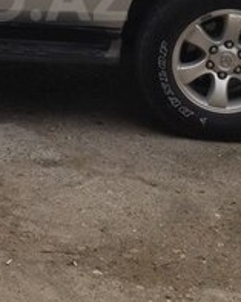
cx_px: -29
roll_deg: +0.4
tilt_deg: -10.5
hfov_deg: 13.9
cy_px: -2
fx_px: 965
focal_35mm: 108
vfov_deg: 17.4
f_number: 2.4
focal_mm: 4.12
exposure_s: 1/173
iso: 50
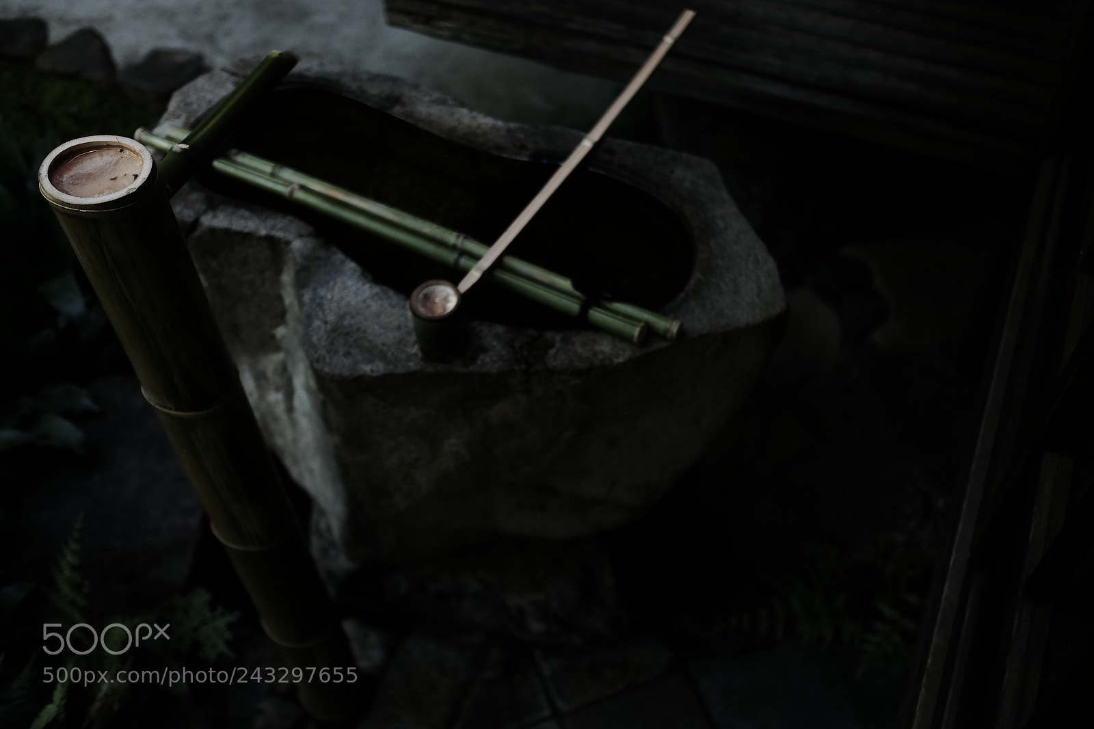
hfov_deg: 54.4
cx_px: 547
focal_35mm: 35
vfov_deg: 37.8
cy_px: 364
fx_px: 1063
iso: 400
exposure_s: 1/500
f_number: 1.4
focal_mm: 23
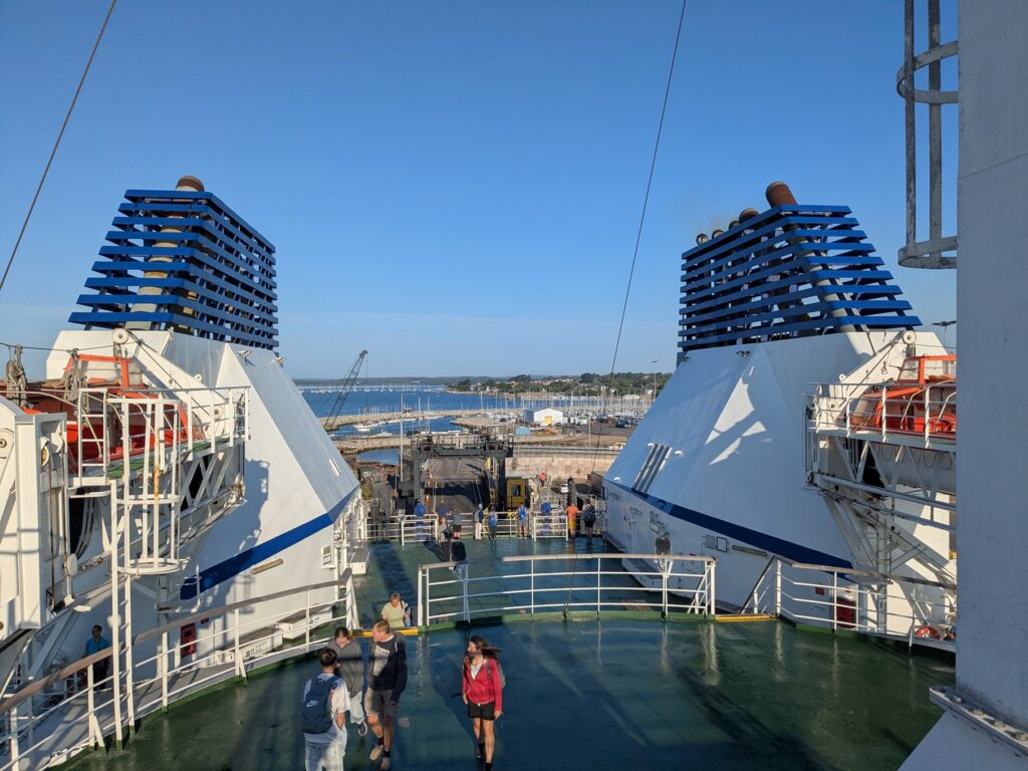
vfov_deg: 51.4
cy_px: 386
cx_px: 514
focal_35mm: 27
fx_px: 802
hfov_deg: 65.3
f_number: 1.73
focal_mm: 4.38
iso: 53
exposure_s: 1/5848
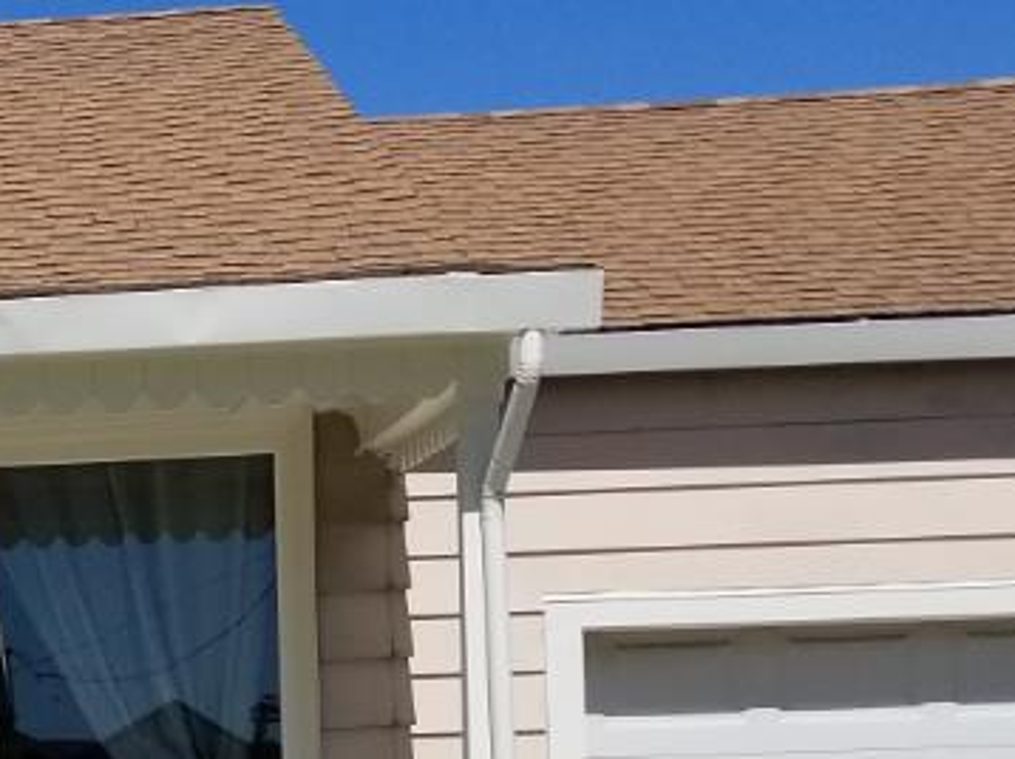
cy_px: 845
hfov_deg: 16.2
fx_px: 3194
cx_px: -581
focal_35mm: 109
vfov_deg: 13.3
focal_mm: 4.25
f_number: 1.7
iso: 50
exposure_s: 1/4784
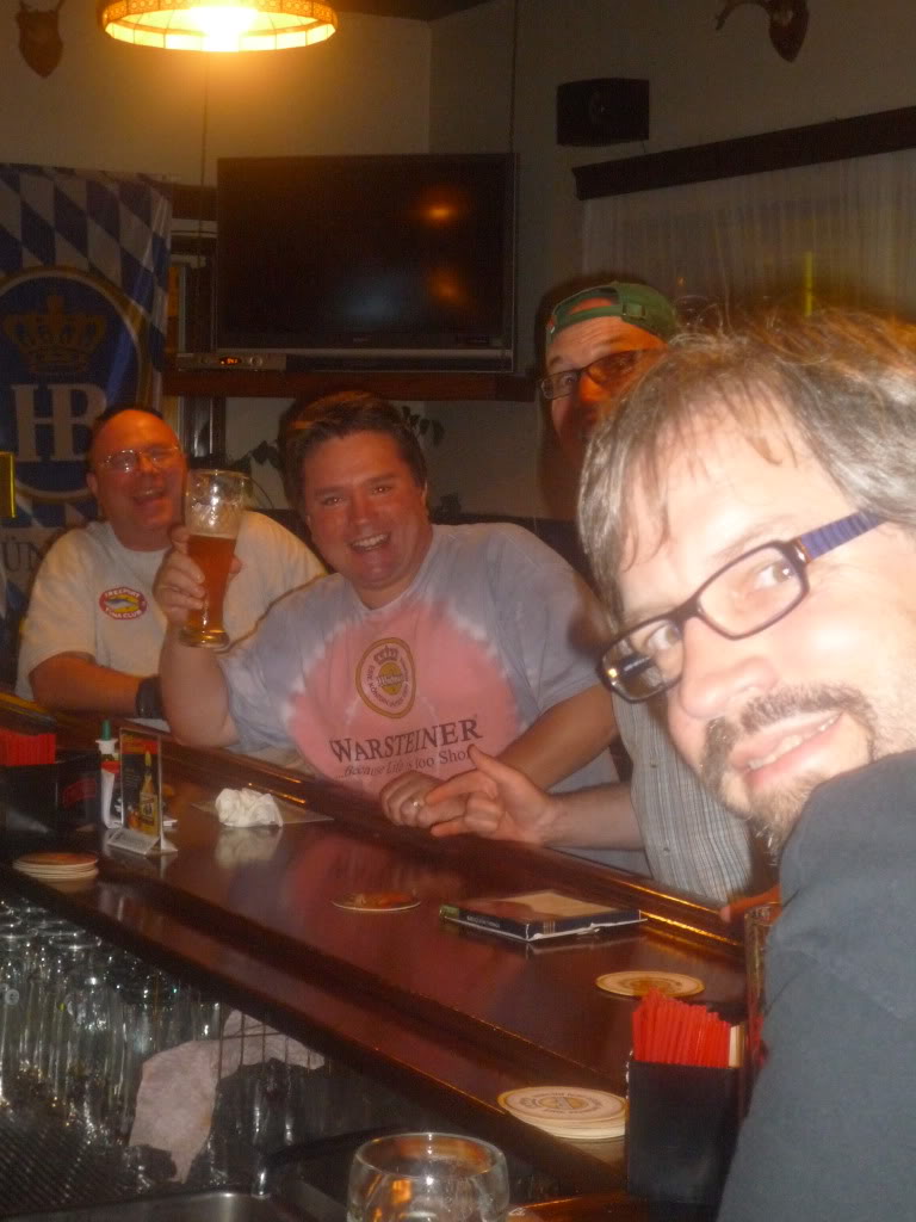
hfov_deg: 21.0
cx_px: 458
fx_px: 2470
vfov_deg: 27.8
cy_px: 611
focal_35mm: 70
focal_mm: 12.2
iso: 500
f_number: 4.9
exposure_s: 1/8
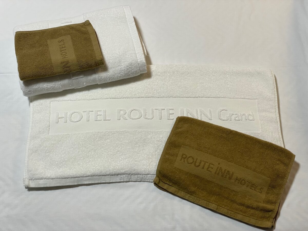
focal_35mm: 52
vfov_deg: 28.0
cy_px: 116
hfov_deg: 36.8
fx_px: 463
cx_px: 154
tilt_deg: -65.1
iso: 125
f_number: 2
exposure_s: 1/120
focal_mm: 6
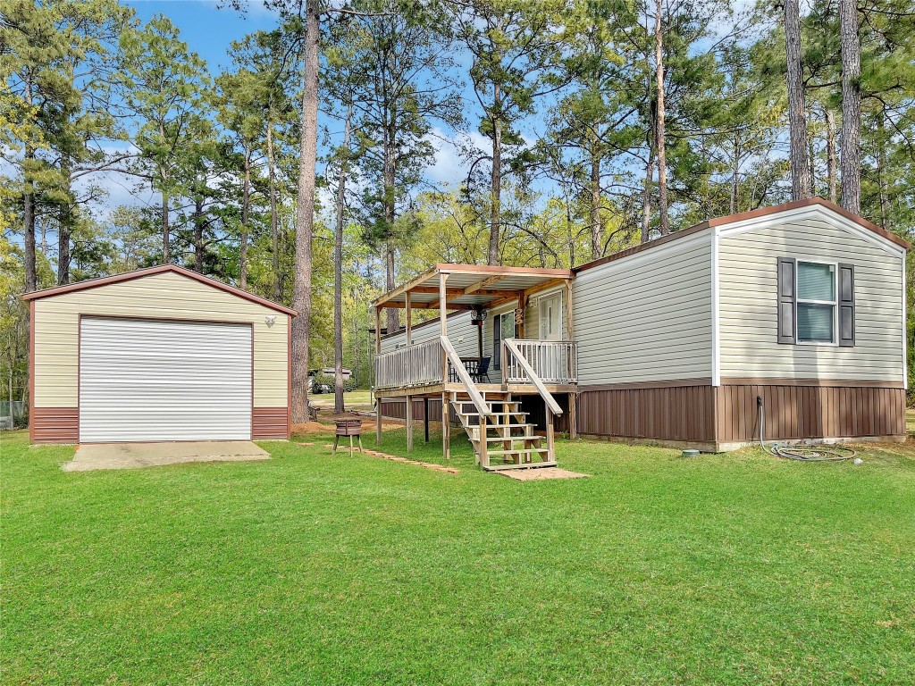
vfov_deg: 54.9
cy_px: 343
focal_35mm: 25
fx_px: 661
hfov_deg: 69.4
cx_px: 458
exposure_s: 1/2123
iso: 32
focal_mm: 5.1
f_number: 1.6
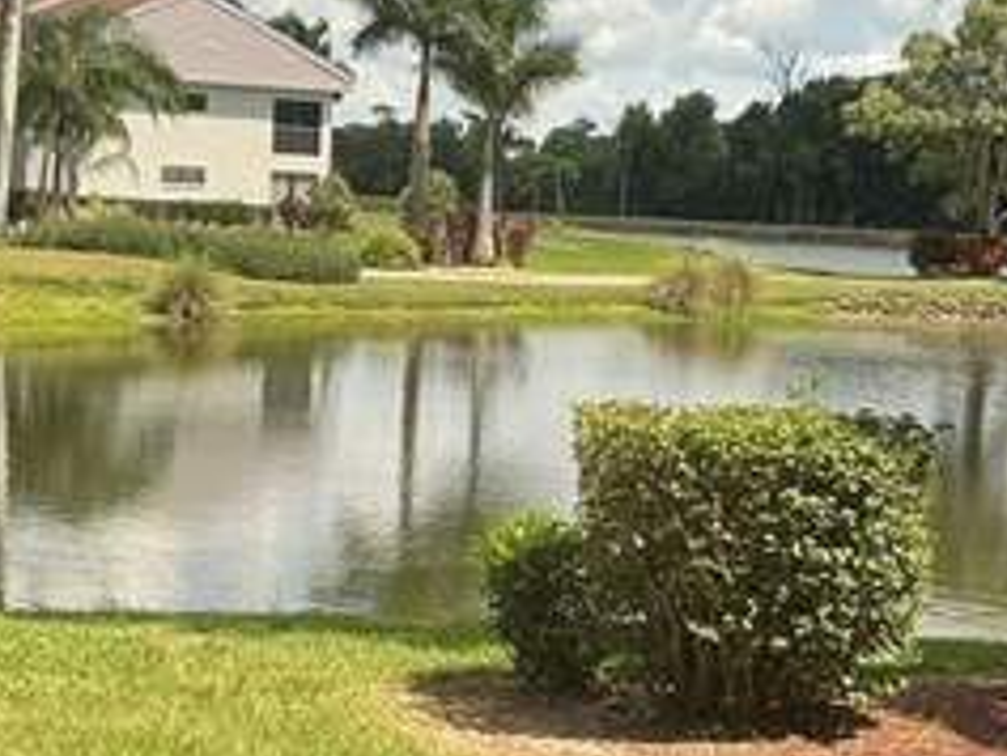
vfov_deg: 15.1
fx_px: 2852
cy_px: 476
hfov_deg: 20.0
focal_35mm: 98
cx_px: 446
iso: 25
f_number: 1.8
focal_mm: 3
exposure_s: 1/816
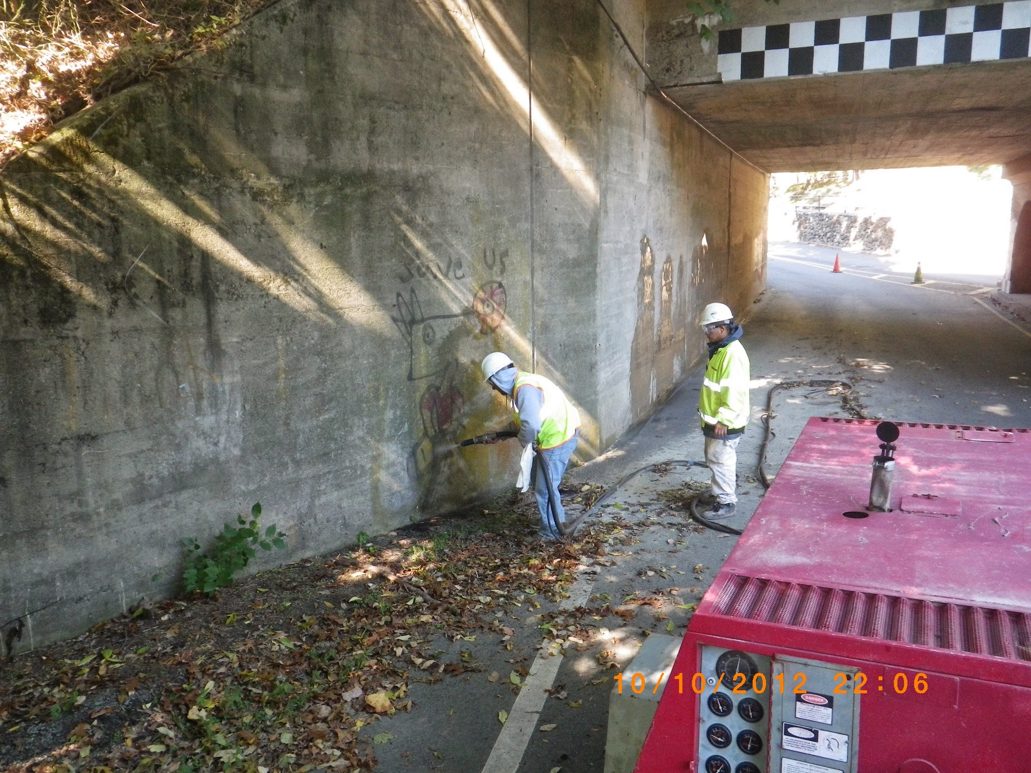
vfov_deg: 49.7
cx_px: 516
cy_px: 386
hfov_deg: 63.4
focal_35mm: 28
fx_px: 834
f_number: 3.5
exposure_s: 1/50
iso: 250
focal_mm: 5
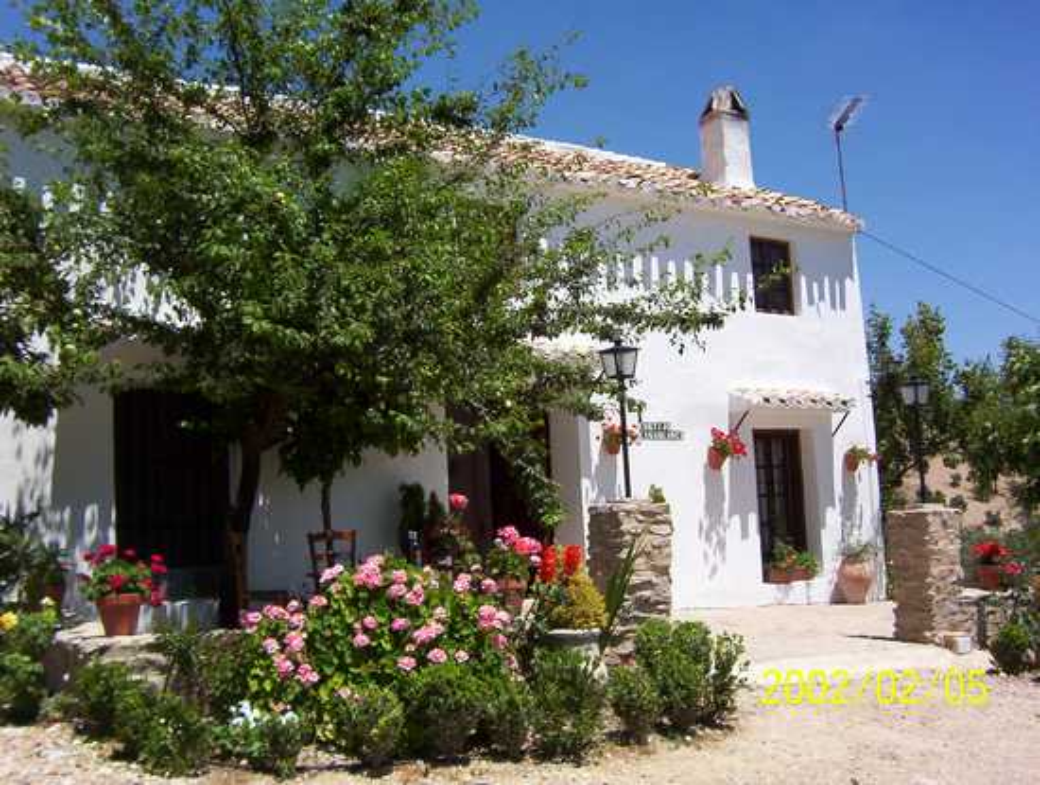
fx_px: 1084
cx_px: 520
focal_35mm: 36
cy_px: 392
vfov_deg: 39.8
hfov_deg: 51.3
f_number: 5.24
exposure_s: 1/979
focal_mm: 5.54
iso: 100
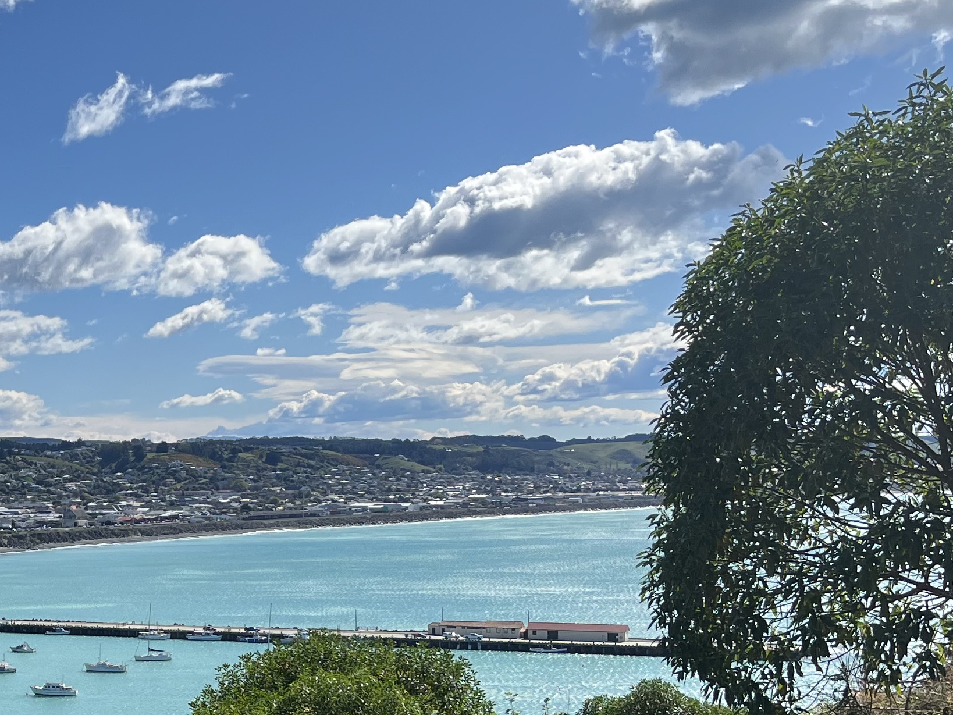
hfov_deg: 27.8
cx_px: -83
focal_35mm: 64
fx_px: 1762
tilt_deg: -2.6
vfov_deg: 22.7
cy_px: 551
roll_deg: +1.3
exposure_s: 1/3049
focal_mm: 5.1
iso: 50
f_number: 1.6
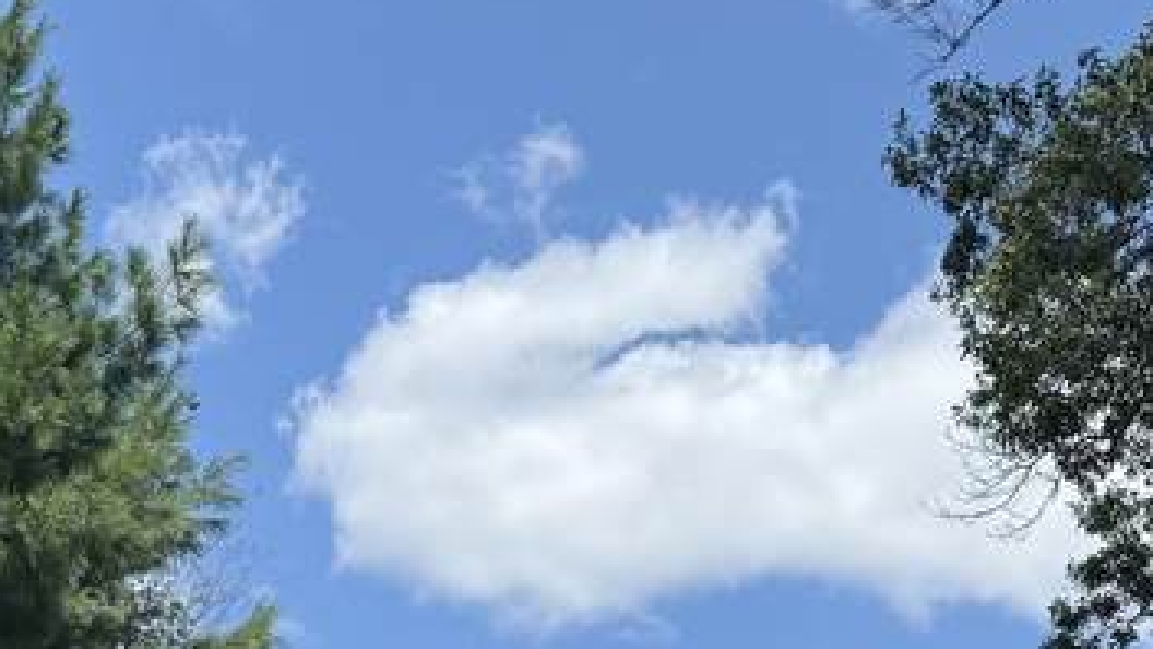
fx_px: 2904
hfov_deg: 22.3
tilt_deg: +6.1
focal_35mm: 95
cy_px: 1341
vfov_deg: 11.4
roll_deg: +0.4
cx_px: 855
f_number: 1.78
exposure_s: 1/3145
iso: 80
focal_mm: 6.76
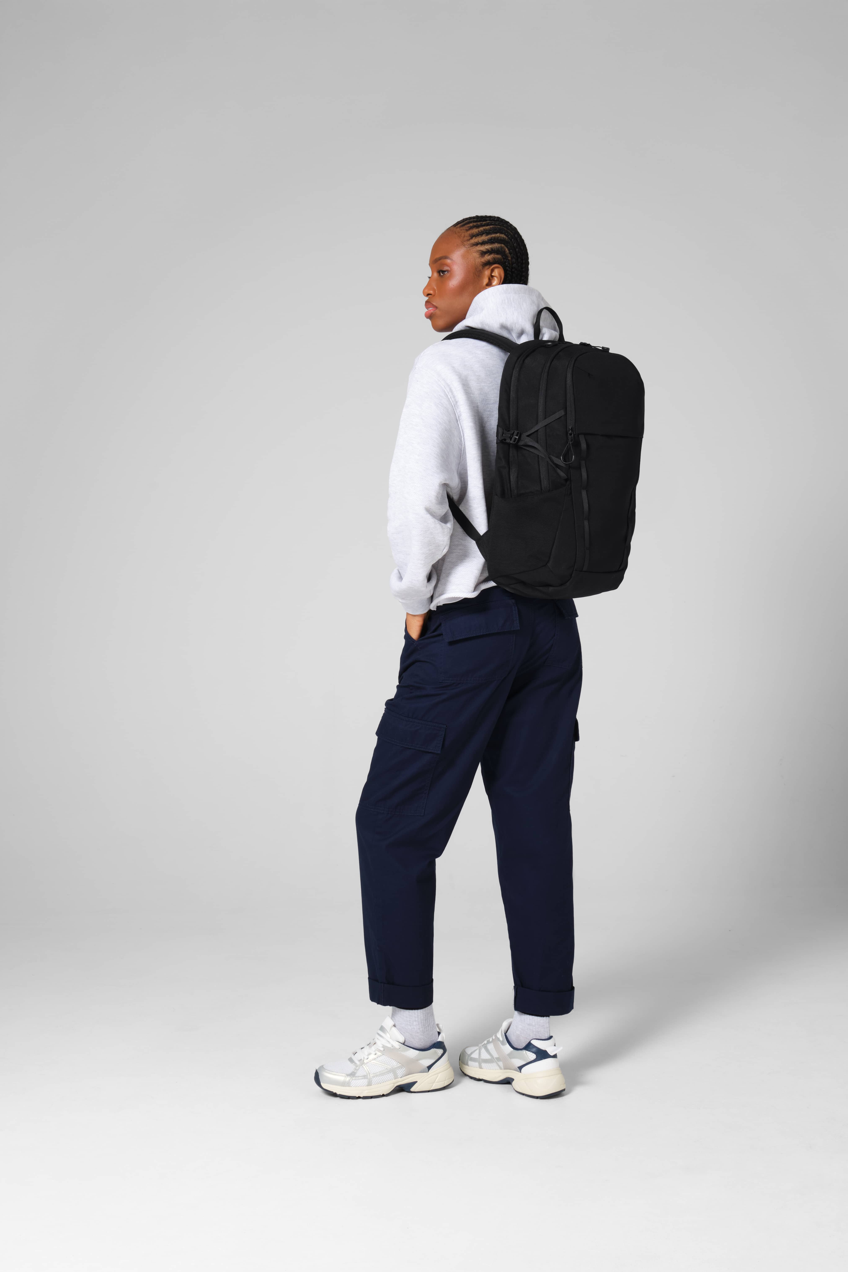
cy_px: 636
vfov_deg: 43.6
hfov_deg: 29.9
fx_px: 1590
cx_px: 424
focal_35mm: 45
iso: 160
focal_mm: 30.2
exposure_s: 1/125
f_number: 8
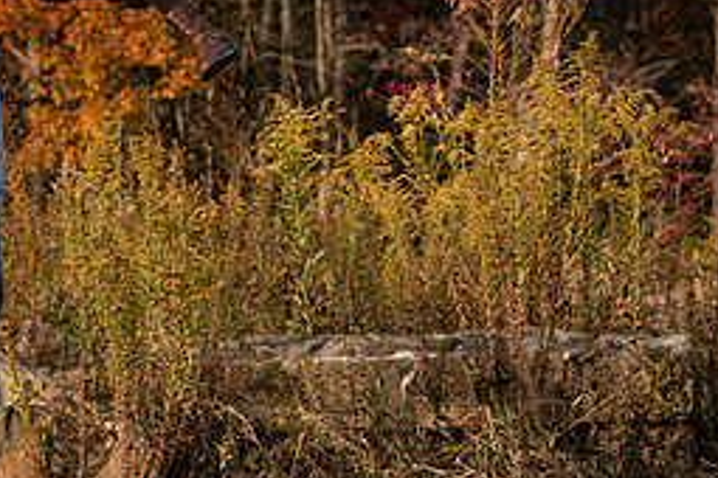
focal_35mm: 159
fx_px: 3171
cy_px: 60
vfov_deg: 8.6
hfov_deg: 12.8
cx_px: 37
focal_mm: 70
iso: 720
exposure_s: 1/2500
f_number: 5
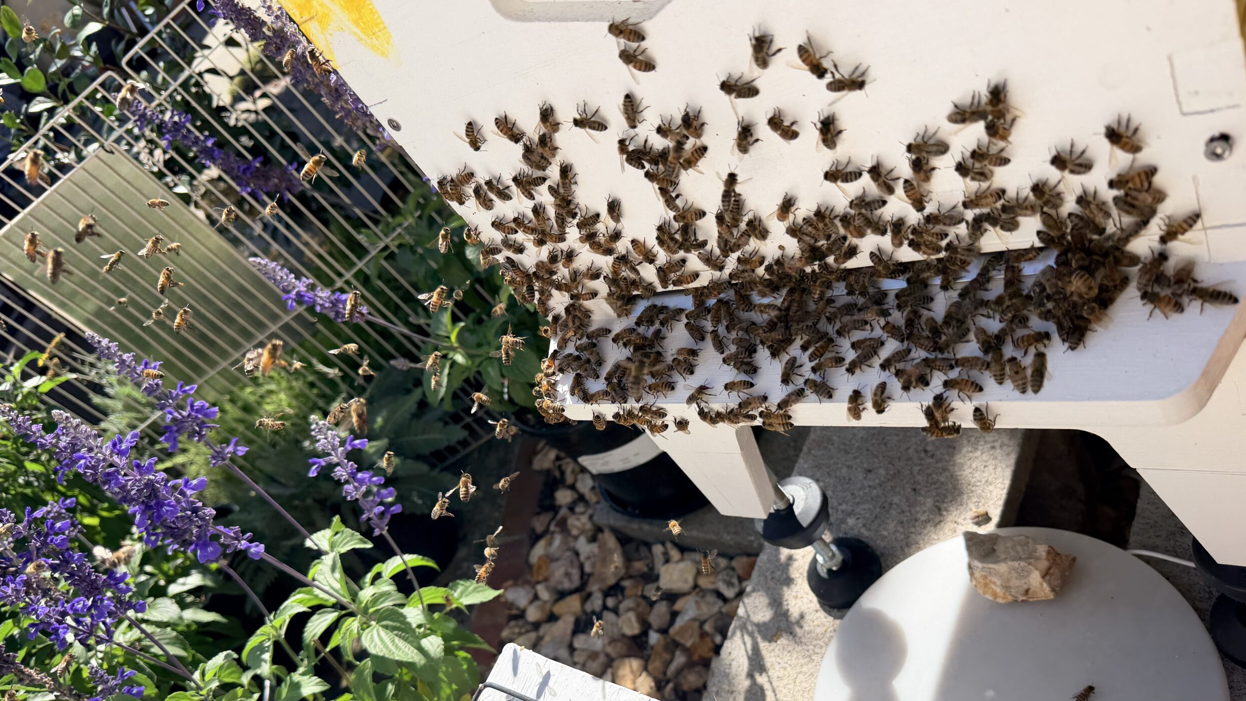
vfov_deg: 42.5
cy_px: 454
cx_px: 626
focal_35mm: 27
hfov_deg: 69.9
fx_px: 892
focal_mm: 6.76
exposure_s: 1/3425
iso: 100
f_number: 1.78
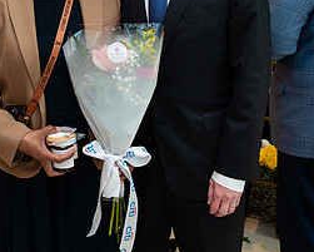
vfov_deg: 27.8
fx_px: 493
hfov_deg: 35.2
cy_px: 38
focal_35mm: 53
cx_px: 119
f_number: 4
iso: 400
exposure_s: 1/200
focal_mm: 24
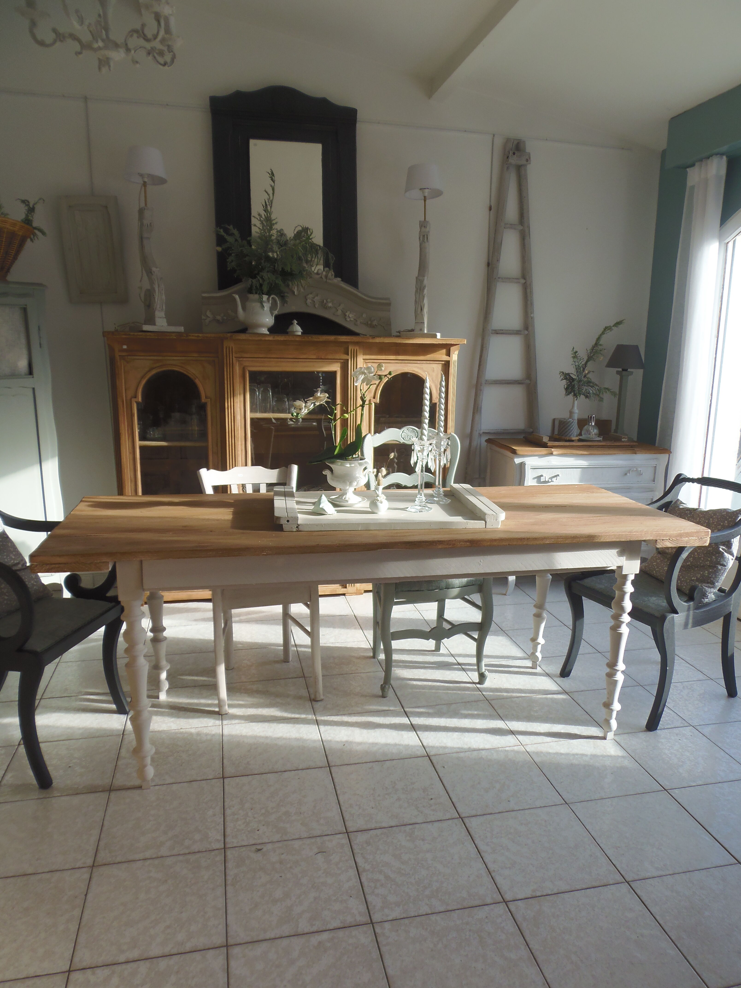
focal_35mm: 24
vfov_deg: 71.6
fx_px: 685
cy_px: 494
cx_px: 370
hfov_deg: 56.8
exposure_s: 1/125
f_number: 2.9
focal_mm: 4.3
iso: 64
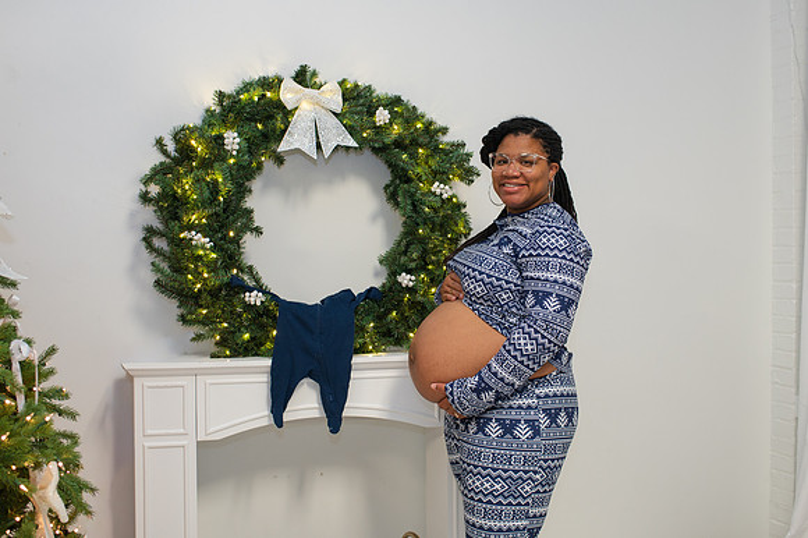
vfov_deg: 32.6
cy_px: 273
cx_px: 428
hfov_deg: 47.4
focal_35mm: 41
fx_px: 921
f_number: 3.5
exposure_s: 1/200
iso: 800
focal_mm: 35
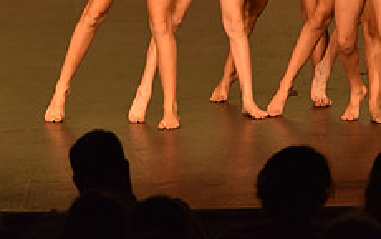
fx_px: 3740
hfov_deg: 5.8
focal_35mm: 360
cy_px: -46
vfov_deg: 3.6
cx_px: 384
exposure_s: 1/320
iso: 2000
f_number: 4
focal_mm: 140
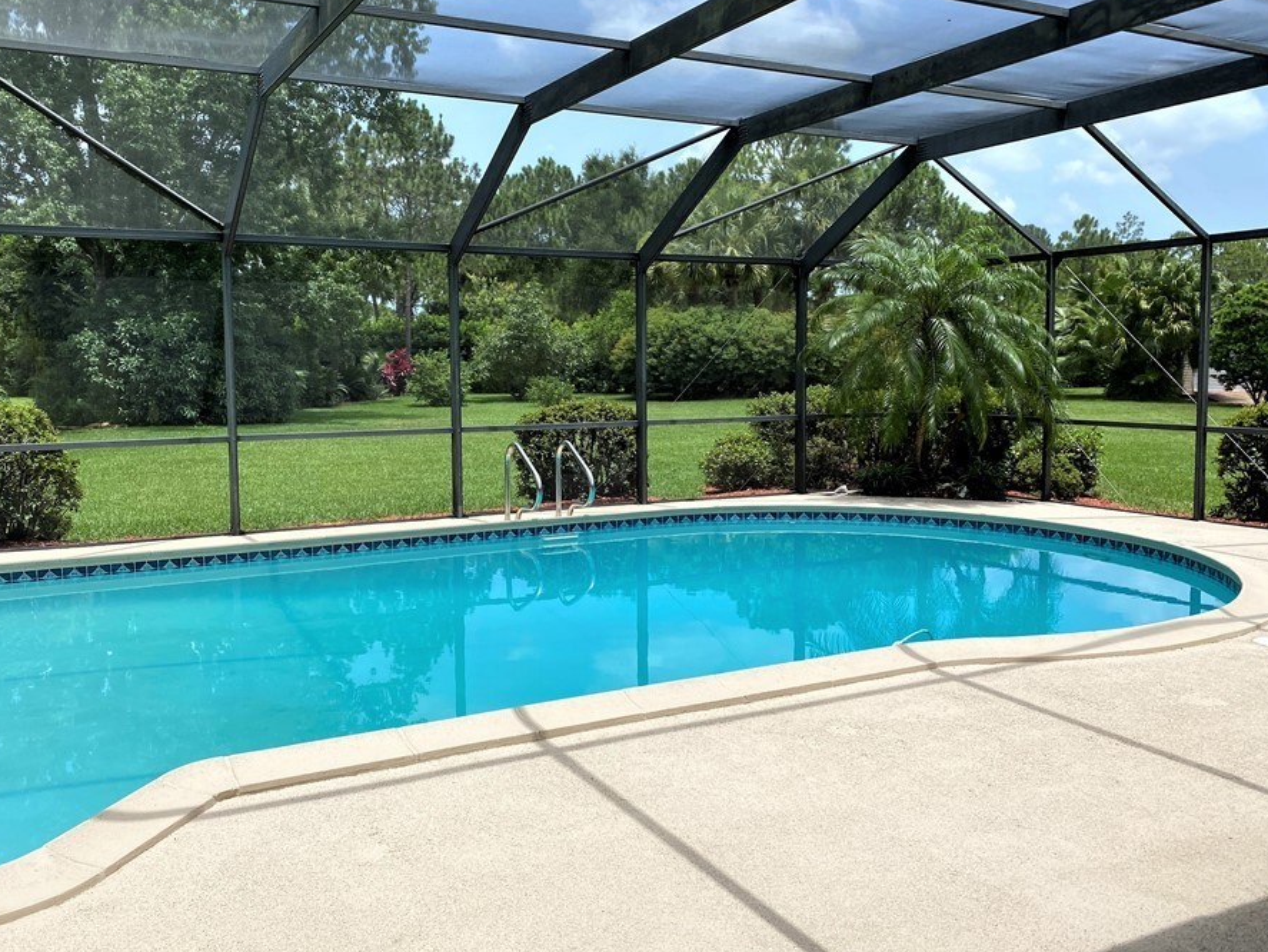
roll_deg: +0.7
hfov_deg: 59.8
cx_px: 556
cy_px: 459
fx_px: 1099
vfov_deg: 46.8
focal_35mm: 30
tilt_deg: -4.7
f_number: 1.8
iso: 32
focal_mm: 4.25
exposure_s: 1/1808
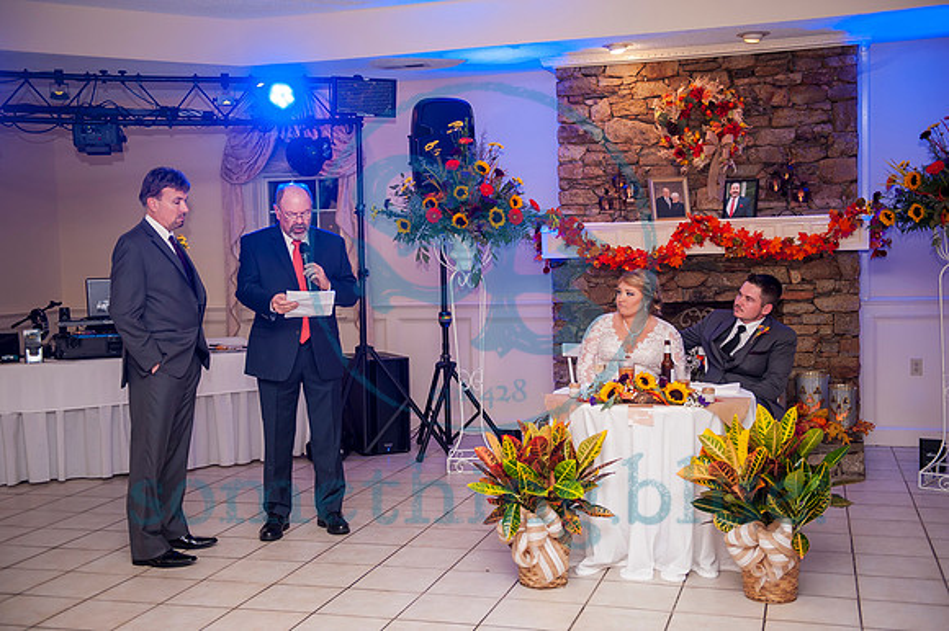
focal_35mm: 42
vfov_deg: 31.9
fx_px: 1106
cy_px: 316
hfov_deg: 46.4
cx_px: 474
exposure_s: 1/160
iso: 1000
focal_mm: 42
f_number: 2.8
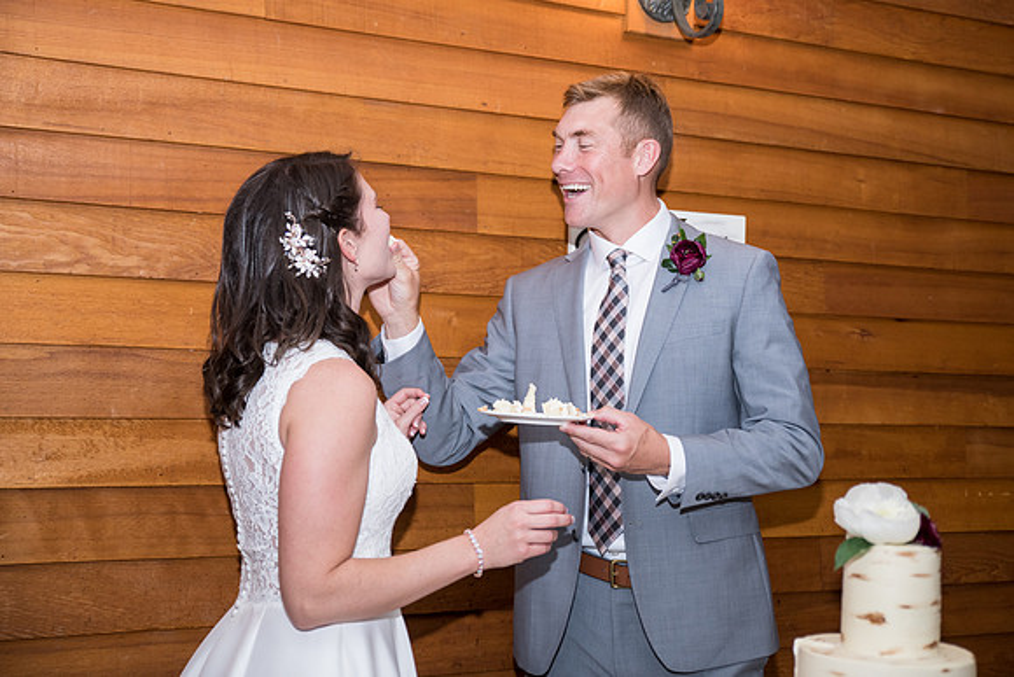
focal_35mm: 52
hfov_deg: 38.1
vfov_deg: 25.9
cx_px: 544
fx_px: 1468
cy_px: 309
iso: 500
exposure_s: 1/320
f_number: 3.5
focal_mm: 48
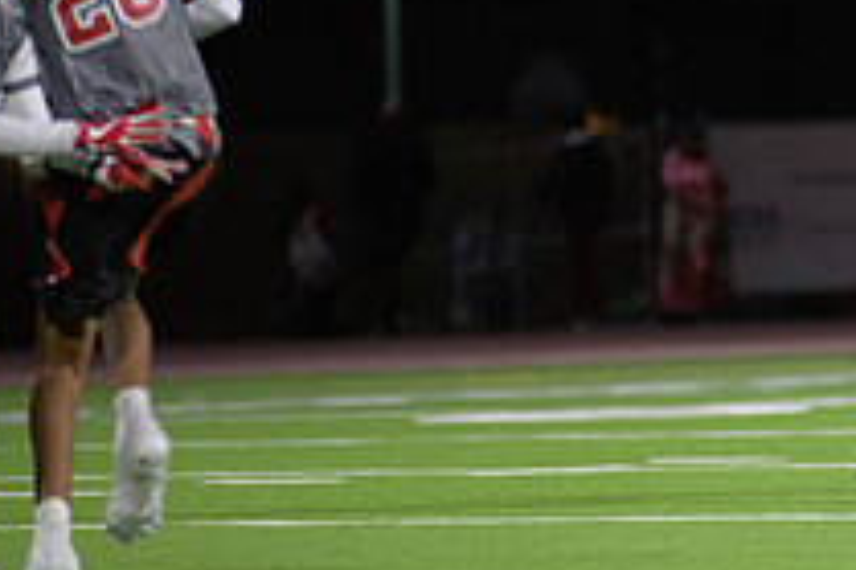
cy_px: 141
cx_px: 1130
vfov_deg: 2.5
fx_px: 13210
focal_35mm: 556
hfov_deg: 3.7
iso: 1250
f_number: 2.8
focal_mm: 200
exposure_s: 1/200
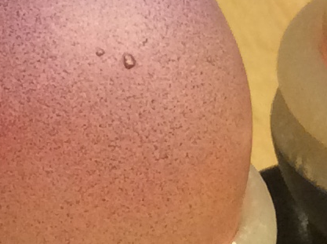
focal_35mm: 199
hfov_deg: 9.7
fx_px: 1876
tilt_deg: -40.6
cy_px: 410
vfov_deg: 7.3
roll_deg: -1.4
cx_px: -123
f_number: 2.4
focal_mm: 3.3
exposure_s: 1/25
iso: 80
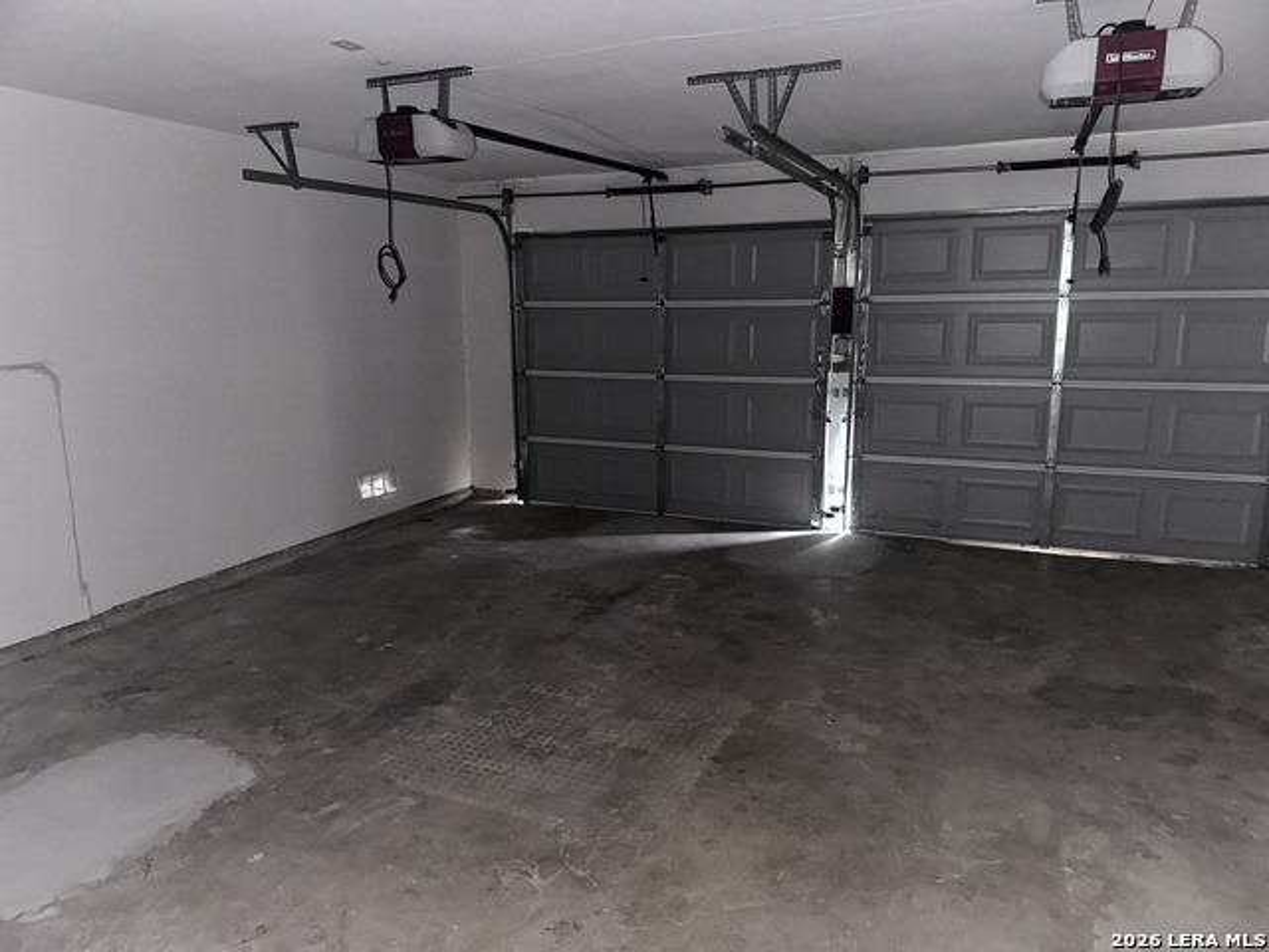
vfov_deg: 56.8
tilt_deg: -10.5
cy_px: 476
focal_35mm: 24
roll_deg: +0.2
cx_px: 634
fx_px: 880
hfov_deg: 71.6
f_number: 1.78
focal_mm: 6.86
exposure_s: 1/4
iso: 500
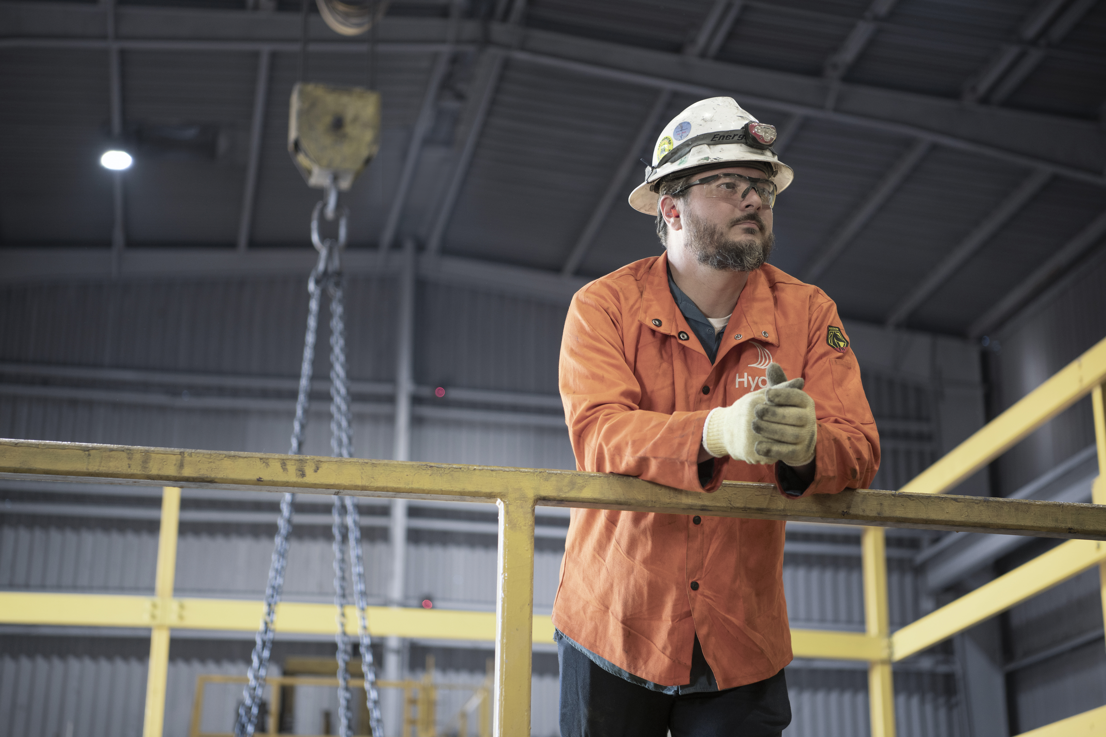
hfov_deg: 28.8
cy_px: 368
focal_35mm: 70
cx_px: 553
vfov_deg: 19.5
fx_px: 2150
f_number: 2.8
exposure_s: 1/80
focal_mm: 70
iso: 400
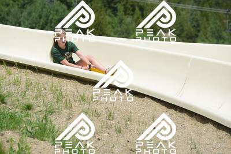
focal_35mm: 195
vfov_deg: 7.0
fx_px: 1252
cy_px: 77
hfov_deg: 10.5
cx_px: 116
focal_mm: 195
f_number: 6.3
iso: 400
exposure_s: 1/1250
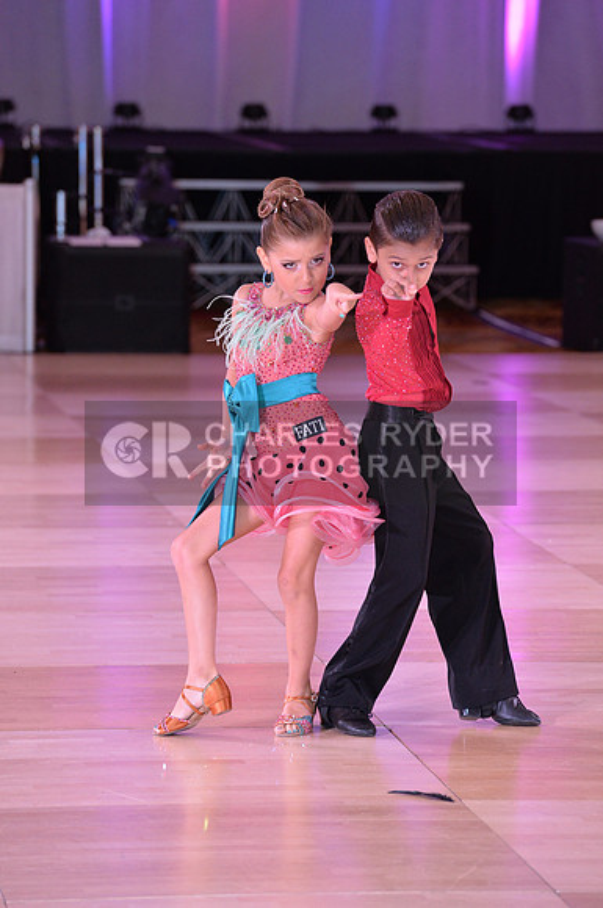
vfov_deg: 10.3
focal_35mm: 200
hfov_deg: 6.8
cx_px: 302
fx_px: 5040
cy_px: 454
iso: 2000
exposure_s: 1/250
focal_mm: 200
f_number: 5.6
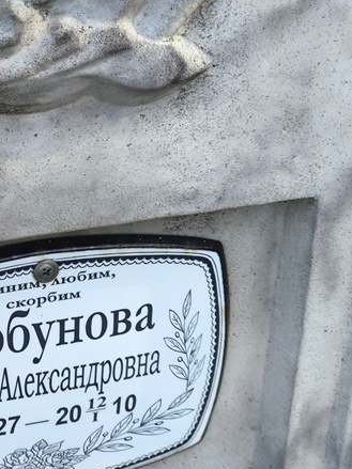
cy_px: 279
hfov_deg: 15.9
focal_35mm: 91
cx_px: -1
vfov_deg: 21.5
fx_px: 1234
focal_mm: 4.71
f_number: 1.7
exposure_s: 1/120
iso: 50
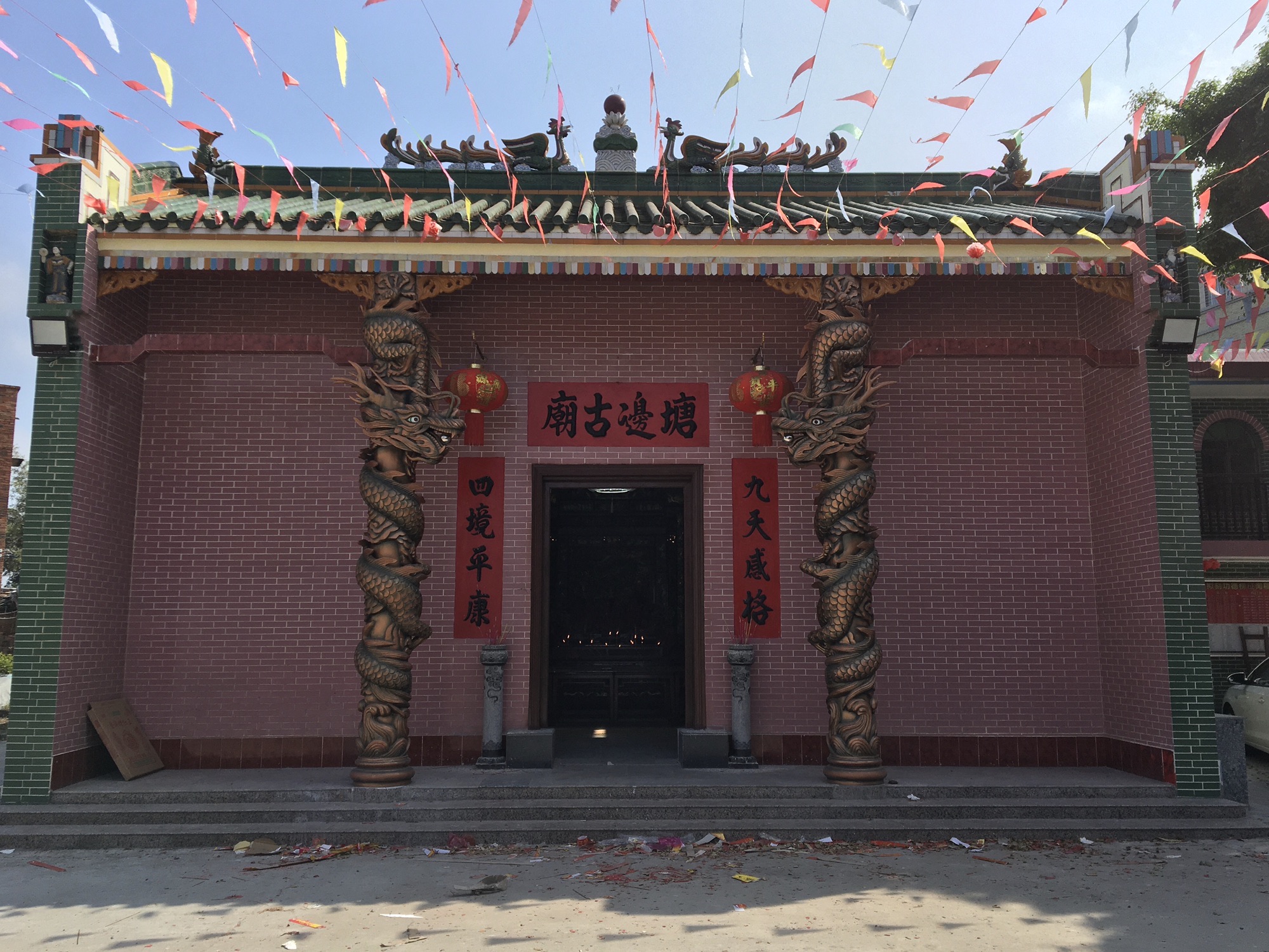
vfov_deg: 48.2
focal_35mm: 29
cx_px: 634
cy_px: 476
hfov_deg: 61.7
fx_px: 1063
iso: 25
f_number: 2.2
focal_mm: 4.15
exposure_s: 1/1508
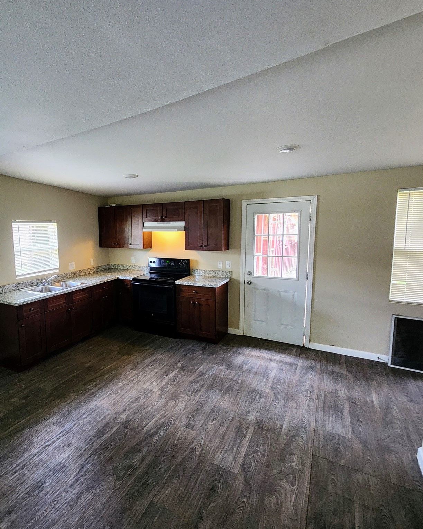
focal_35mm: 17
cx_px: 133
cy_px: 264
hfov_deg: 74.0
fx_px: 266
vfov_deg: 89.6
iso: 320
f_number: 2.2
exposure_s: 1/30
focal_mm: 2.2
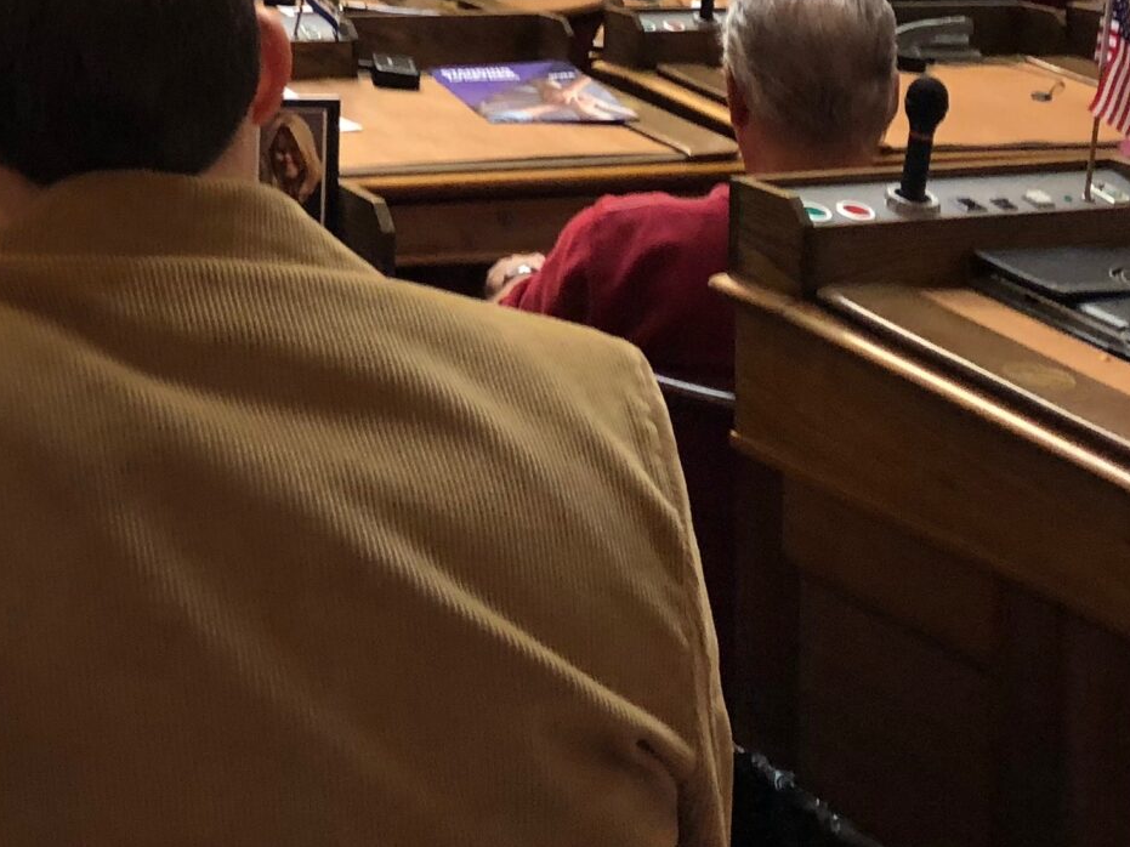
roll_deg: -1.6
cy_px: -316
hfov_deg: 23.5
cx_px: -166
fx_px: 2513
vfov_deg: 17.7
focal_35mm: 77
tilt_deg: -0.7
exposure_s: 1/15
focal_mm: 3.99
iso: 40
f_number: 1.8
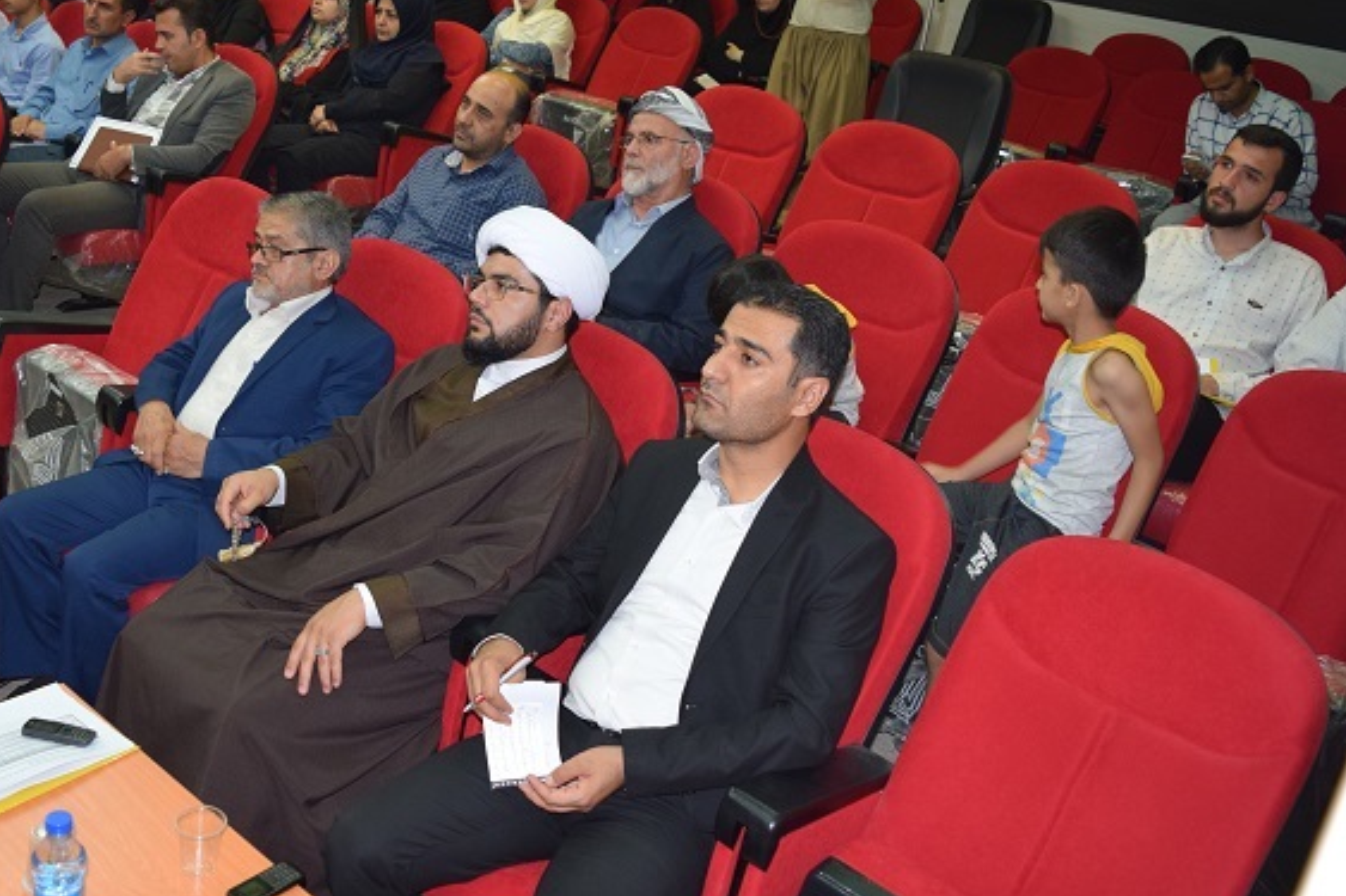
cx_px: 502
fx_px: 1346
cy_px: 425
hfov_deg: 52.6
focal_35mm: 36
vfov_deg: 36.8
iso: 800
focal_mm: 18
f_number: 4
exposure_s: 1/60
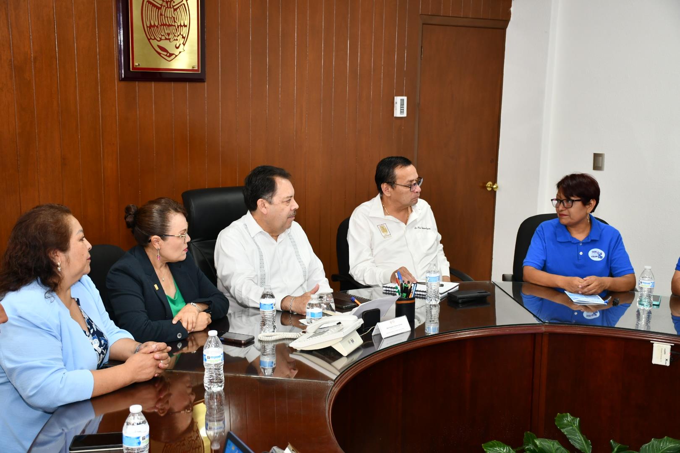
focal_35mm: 48
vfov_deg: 28.1
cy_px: 226
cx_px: 340
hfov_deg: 41.1
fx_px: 907
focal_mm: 32
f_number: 4
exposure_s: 1/60
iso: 720
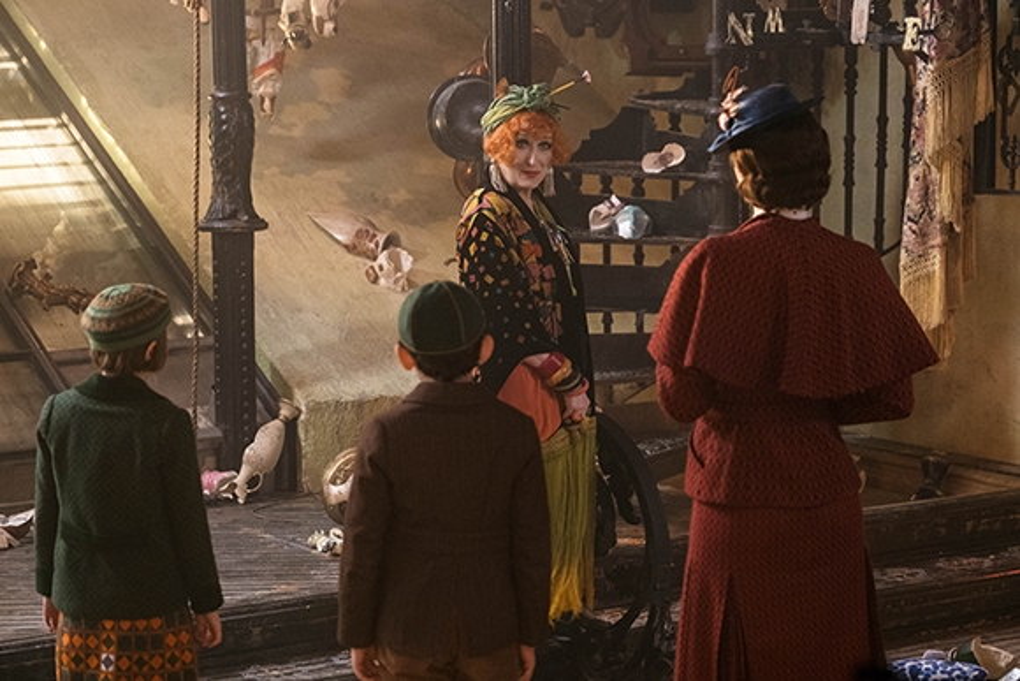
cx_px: 510
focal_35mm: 99
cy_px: 340
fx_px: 2806
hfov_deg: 20.6
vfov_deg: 13.8
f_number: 2.8
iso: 2000
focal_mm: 66
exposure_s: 1/125
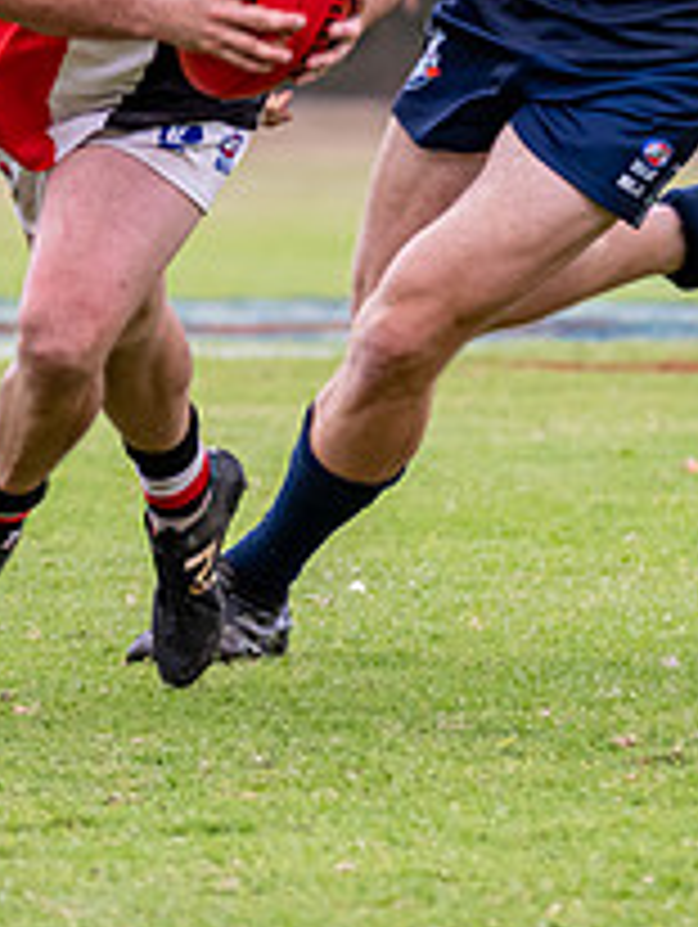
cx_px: 695
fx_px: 21169
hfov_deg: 1.9
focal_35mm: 789
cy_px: 263
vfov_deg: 2.5
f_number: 6.3
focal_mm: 240
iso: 1250
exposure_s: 1/640
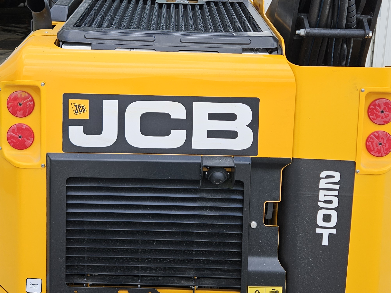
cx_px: 181
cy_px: 93
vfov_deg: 31.2
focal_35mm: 46
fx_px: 520
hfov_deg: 41.2
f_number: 1.8
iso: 25
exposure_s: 1/460
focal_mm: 5.4
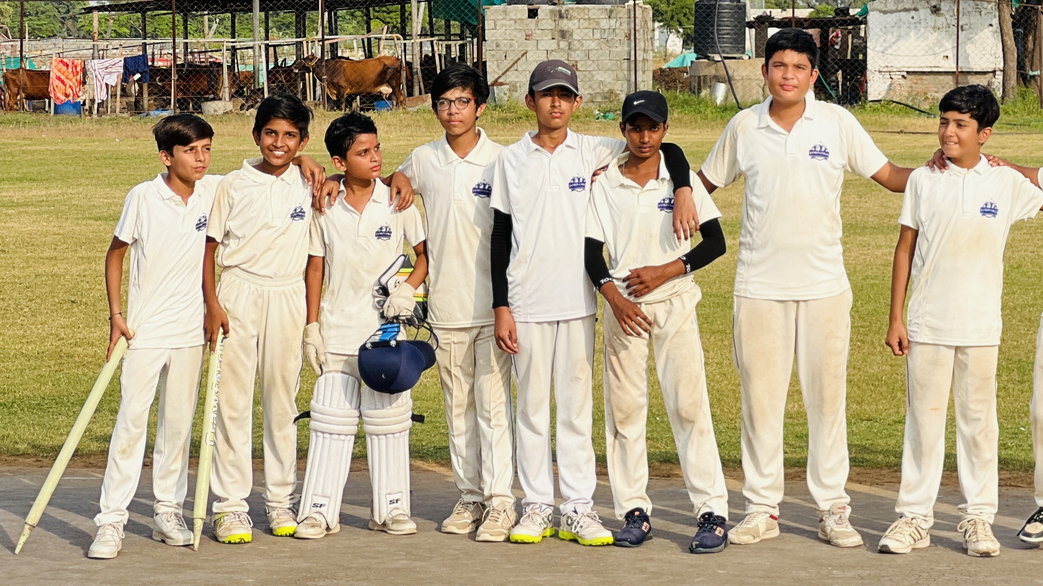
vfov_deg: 9.4
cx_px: 771
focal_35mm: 128
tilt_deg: +0.0
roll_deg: +0.4
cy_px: 122
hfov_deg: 16.7
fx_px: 3540
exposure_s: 1/490
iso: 32
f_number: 2.8
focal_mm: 9
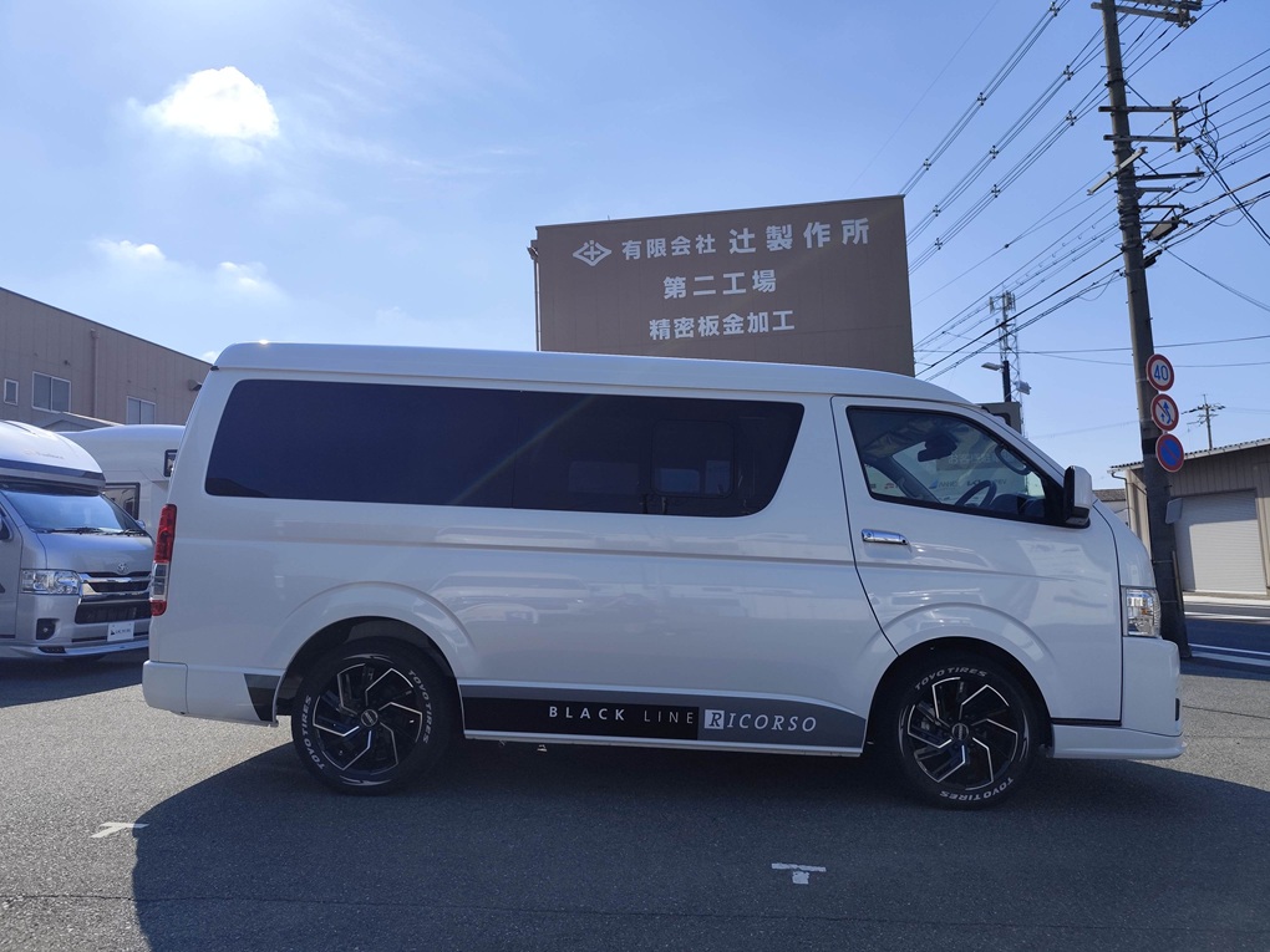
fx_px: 844
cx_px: 635
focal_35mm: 23
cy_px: 476
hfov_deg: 73.9
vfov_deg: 58.9
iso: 50
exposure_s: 1/2567
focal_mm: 6.14
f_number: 1.65
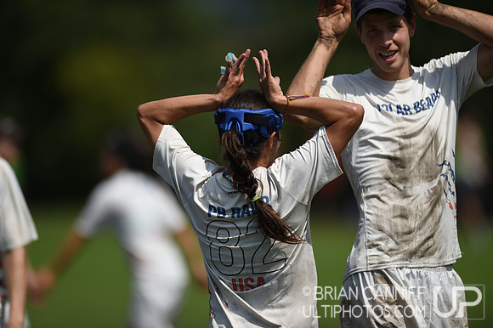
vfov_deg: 3.4
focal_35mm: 400
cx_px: 246
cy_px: 164
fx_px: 5474
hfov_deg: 5.2
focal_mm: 400
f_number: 2.8
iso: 200
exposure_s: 1/8000
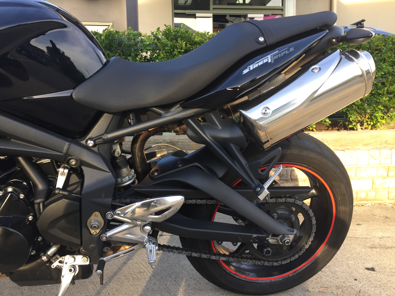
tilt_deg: -4.7
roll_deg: +0.1
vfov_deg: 48.2
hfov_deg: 61.7
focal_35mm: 29
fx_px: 331
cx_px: 198
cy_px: 148
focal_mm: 4.15
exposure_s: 1/120
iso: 32
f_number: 2.2
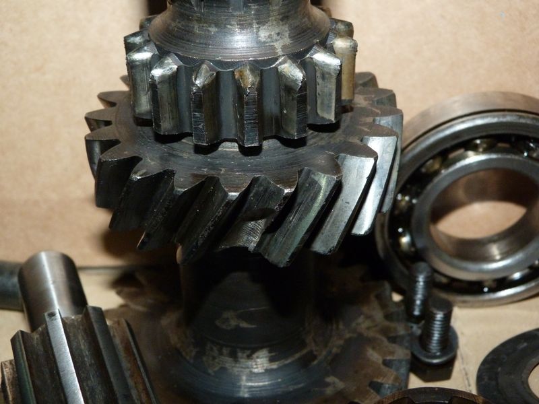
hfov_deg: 38.2
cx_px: 270
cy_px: 202
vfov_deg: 29.1
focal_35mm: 50
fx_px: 779
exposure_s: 1/60
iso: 400
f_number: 3.2
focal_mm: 9
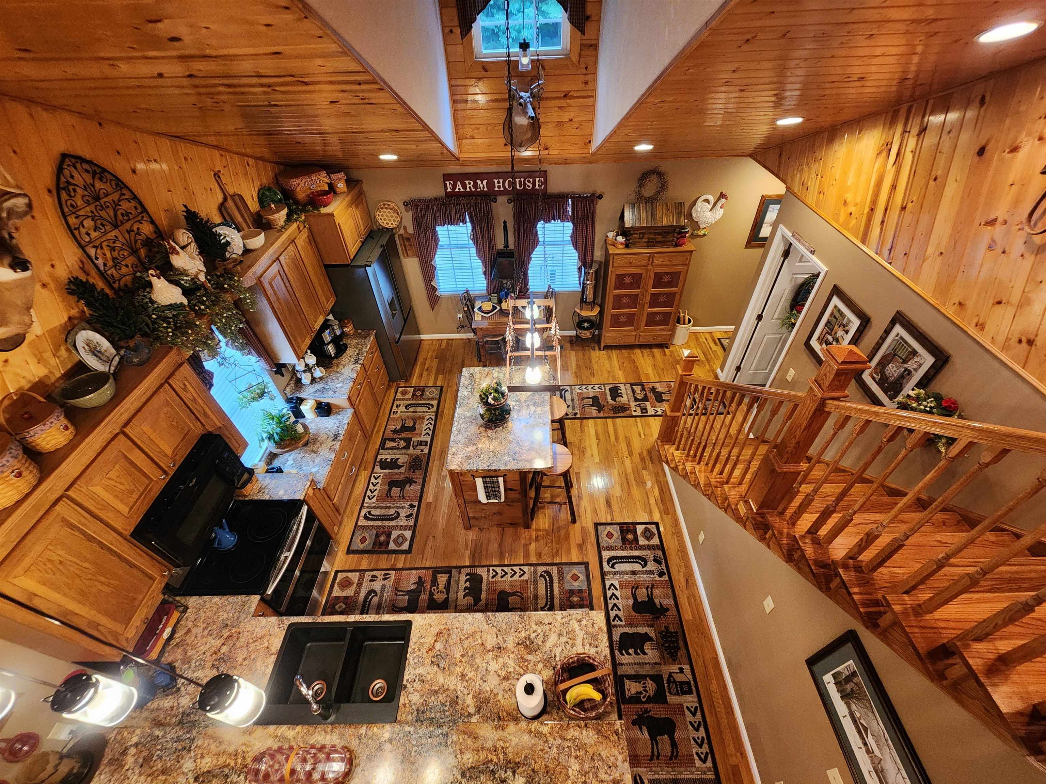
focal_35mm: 13
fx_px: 393
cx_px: 523
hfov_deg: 106.2
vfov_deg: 89.9
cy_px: 392
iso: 400
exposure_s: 1/30
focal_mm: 2.2
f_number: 2.2
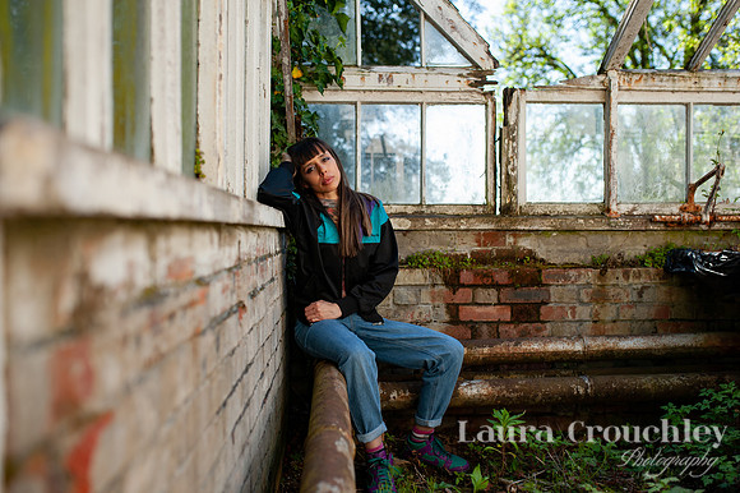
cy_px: 246
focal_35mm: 37
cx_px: 360
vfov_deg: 36.3
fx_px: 752
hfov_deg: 52.4
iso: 320
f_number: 2.5
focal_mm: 35
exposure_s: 1/2000
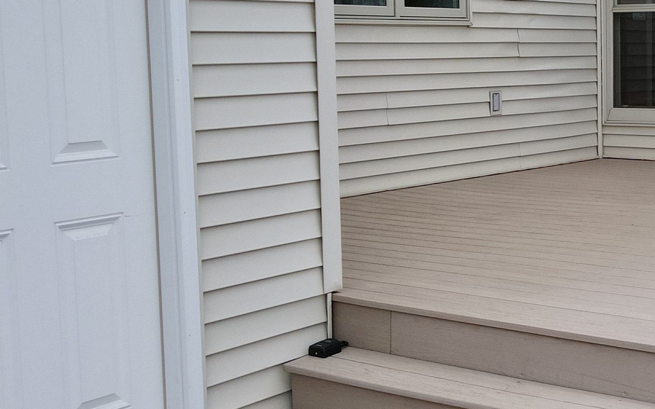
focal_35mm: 62
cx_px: 627
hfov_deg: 31.0
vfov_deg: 20.9
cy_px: 141
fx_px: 1107
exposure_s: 1/500
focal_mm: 4.5
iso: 100
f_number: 2.8
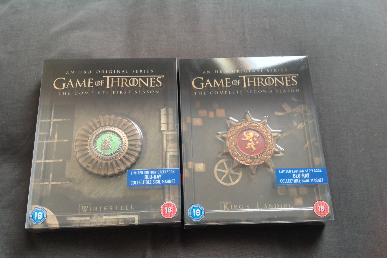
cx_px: 191
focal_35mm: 37
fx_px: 398
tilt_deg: -64.3
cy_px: 146
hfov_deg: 51.9
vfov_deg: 35.9
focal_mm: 4.28
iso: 160
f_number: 2.4
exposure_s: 1/15
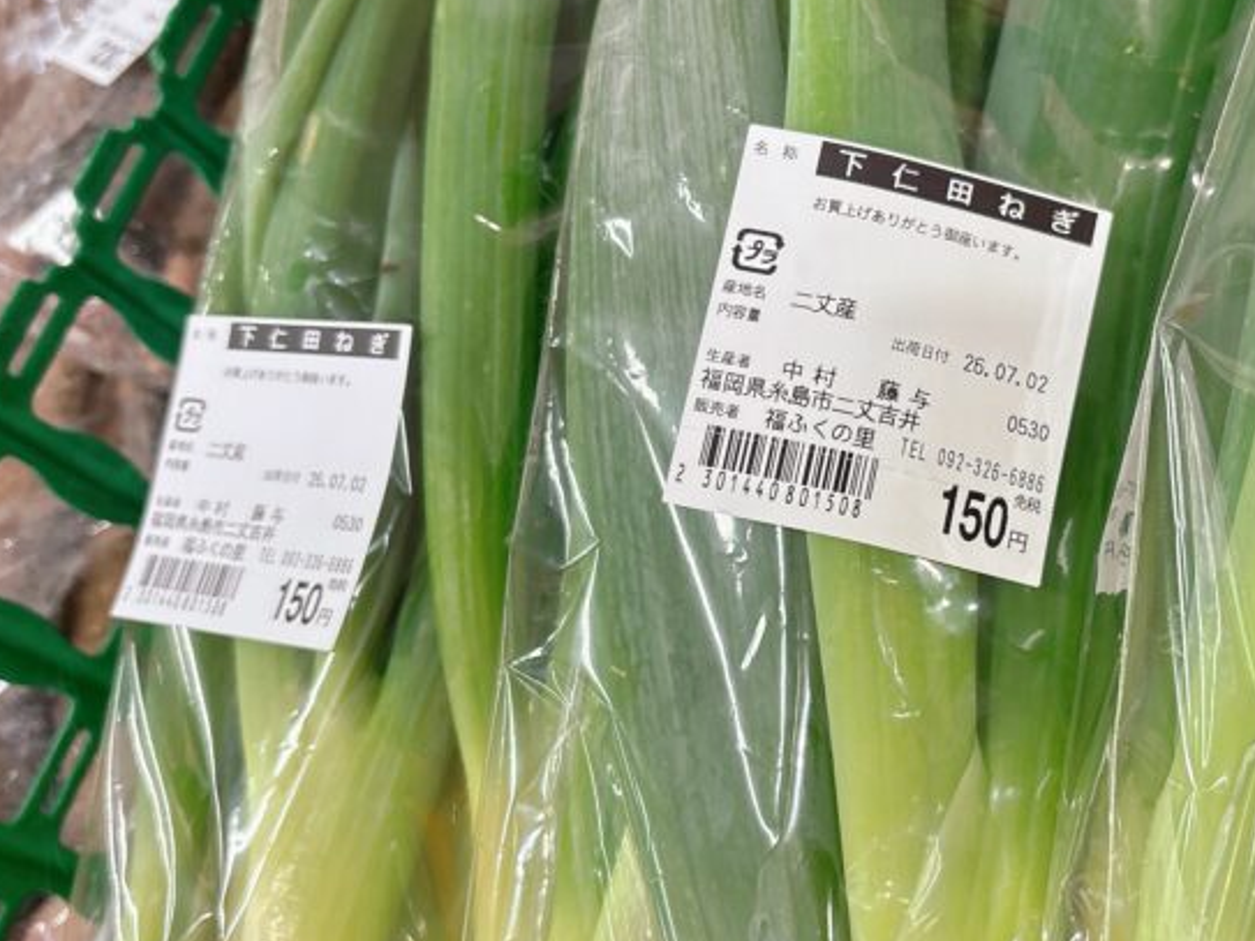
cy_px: 499
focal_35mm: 46
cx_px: 871
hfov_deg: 40.5
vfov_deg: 31.5
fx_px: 1667
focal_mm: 5.96
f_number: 1.6
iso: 125
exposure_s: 1/60
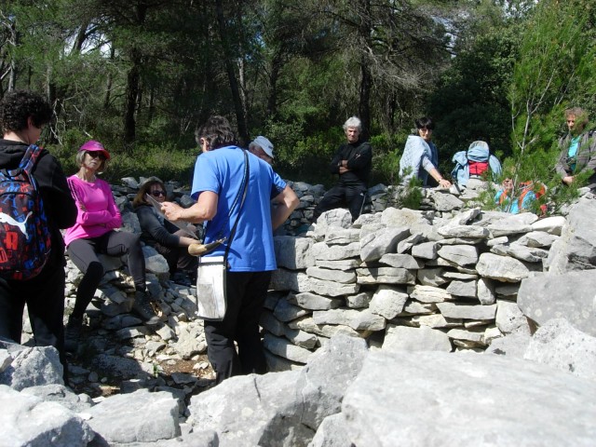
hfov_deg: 49.0
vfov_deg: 37.7
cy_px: 224
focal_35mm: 38
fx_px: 654
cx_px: 298
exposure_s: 1/456
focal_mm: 7.8
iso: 64
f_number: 4.8
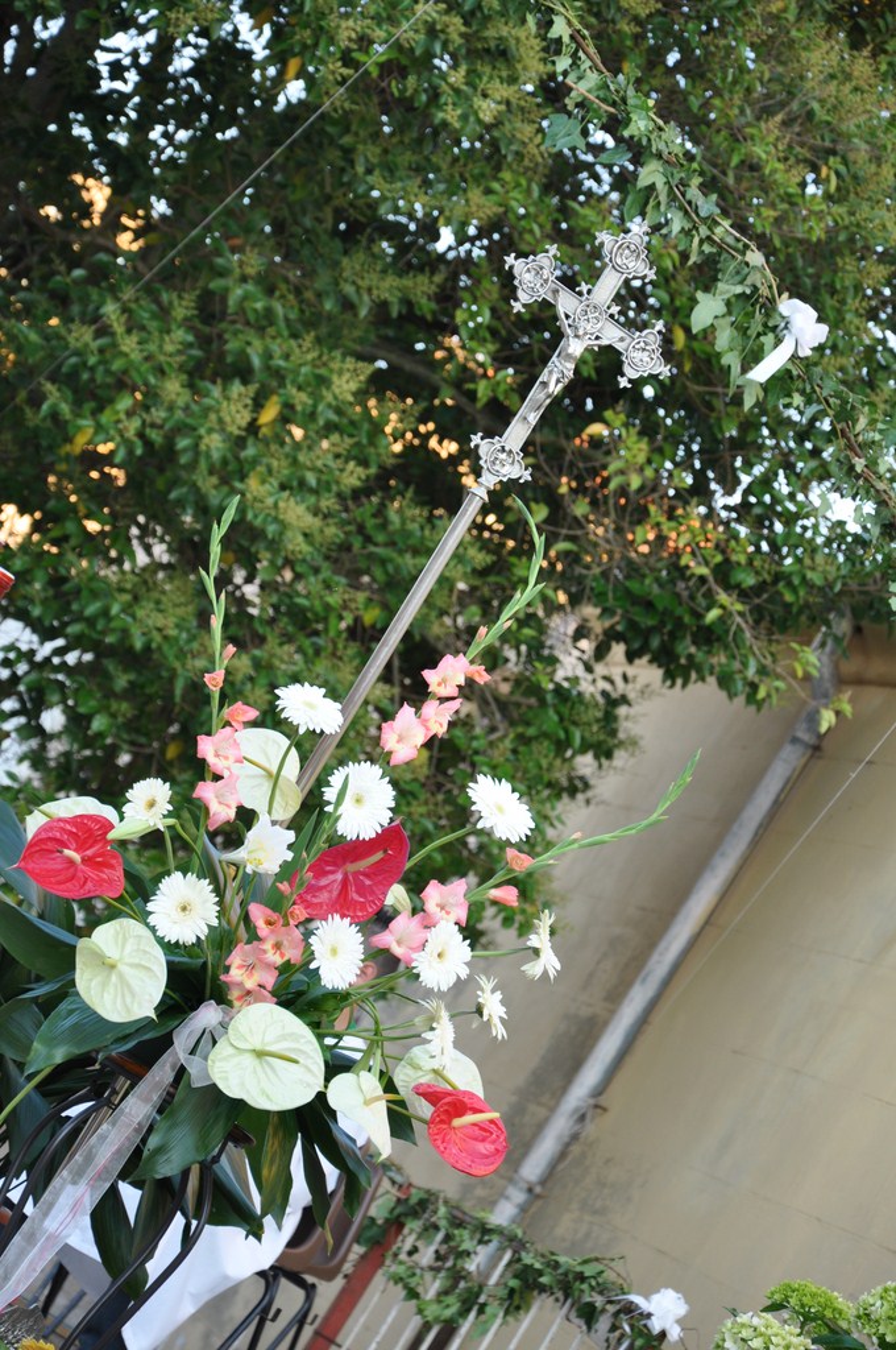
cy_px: 675
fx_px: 5502
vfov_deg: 14.0
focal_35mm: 147
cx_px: 448
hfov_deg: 9.3
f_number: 5.6
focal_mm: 98
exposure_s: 1/80
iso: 400
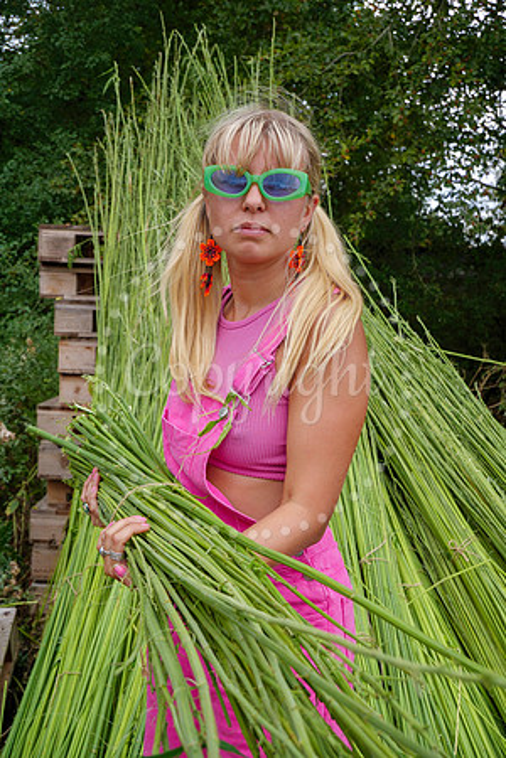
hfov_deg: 27.0
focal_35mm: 50
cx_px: 253
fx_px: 1054
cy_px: 379
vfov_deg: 39.6
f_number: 5.6
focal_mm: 25
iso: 160
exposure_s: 1/200
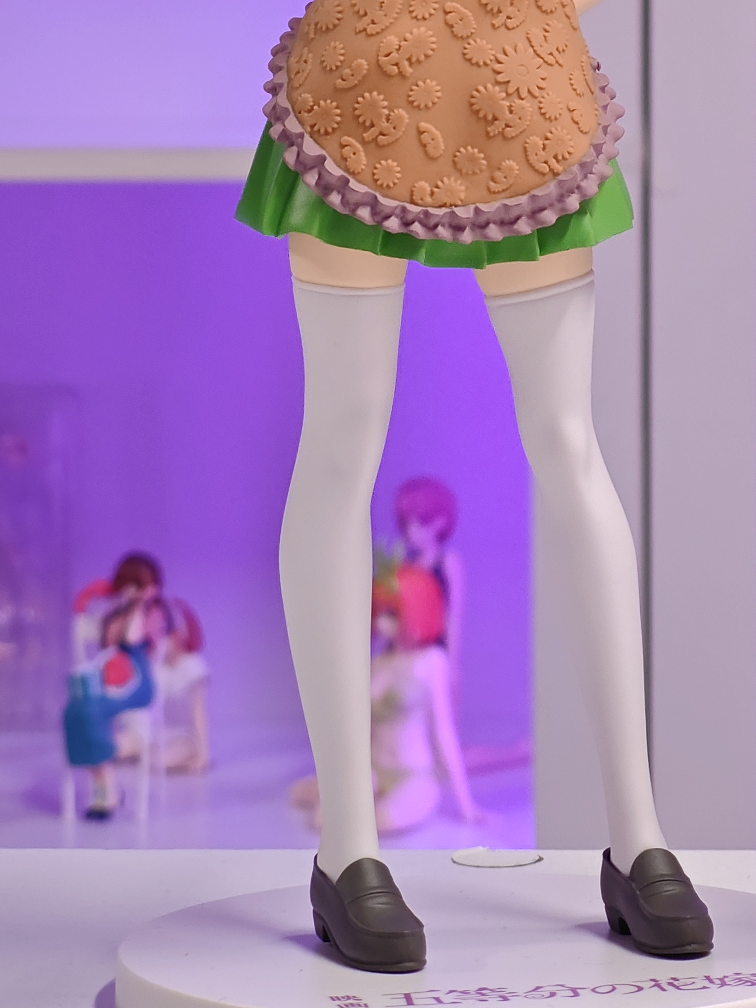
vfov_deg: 13.6
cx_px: 582
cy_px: 236
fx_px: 4222
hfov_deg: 10.2
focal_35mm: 145
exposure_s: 1/33.3
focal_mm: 7.48
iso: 800
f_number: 2.4
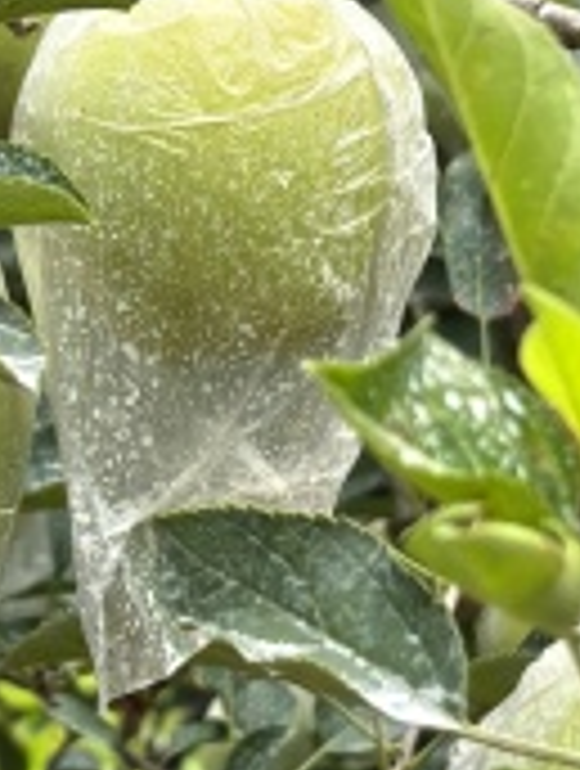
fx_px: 3739
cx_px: -54
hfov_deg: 8.8
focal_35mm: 168
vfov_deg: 11.7
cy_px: 290
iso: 50
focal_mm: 6.98
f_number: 2
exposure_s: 1/858
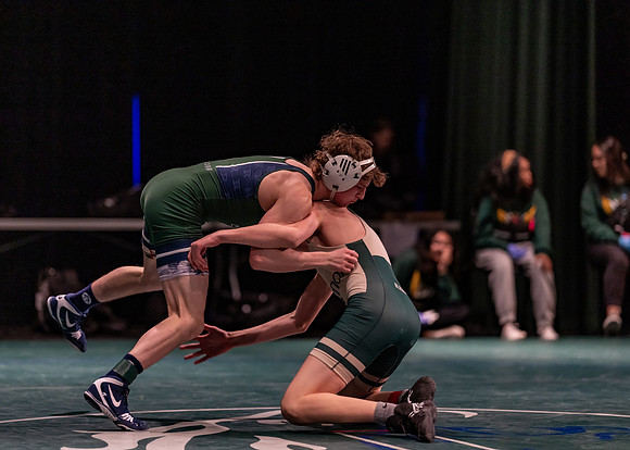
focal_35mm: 141
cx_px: 315
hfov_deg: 14.2
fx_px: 2530
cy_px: 225
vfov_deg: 10.2
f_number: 1.8
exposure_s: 1/800
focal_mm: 135
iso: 2000
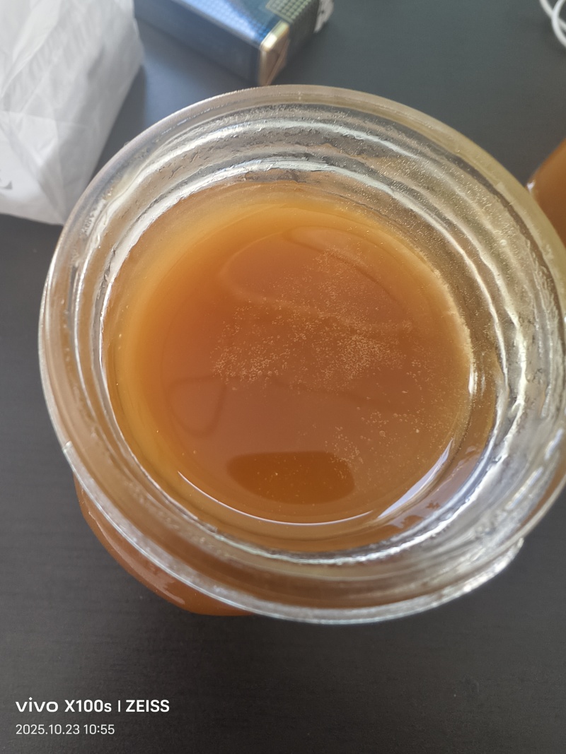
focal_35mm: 25
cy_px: 377
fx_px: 545
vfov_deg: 69.4
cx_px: 283
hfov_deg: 54.9
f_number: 2
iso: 192
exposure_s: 1/33.3
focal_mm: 2.32
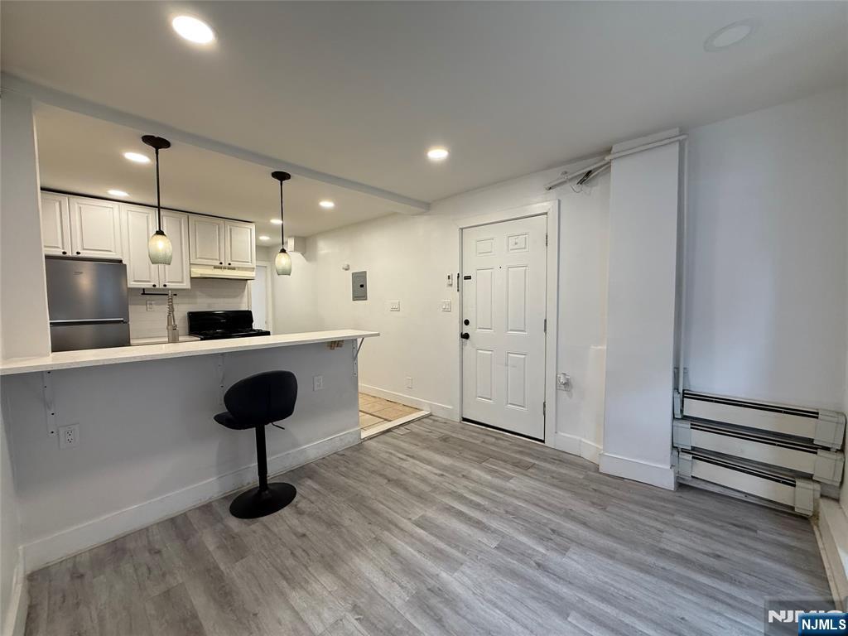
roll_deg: +0.7
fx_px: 343
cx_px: 424
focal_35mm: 14
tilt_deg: -1.6
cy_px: 318
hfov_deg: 102.1
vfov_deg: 85.7
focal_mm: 2.22
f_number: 2.2
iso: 200
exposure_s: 1/120
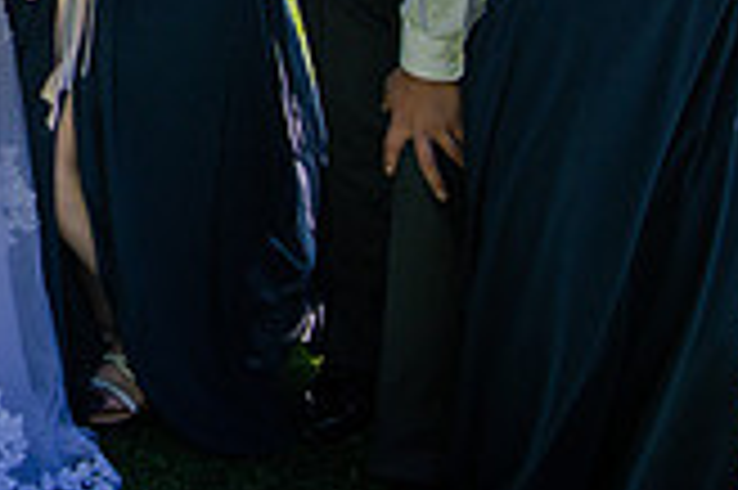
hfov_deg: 23.2
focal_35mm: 75
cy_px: -347
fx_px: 1536
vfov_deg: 15.9
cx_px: -277
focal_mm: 20
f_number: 9
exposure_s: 1/640
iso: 250
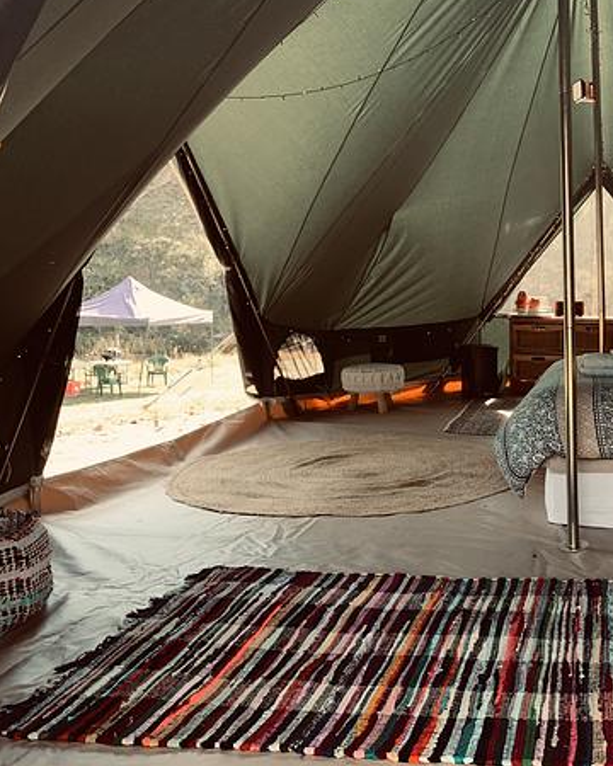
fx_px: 794
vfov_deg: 51.5
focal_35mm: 35
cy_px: 375
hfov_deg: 40.0
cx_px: 514
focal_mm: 4.25
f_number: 1.8
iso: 64
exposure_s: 1/121
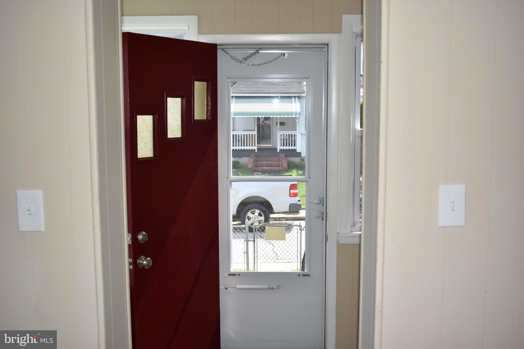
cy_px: 174
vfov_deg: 35.5
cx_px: 262
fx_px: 546
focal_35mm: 38
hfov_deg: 51.3
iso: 100
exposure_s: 1/160
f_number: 4
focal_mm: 25
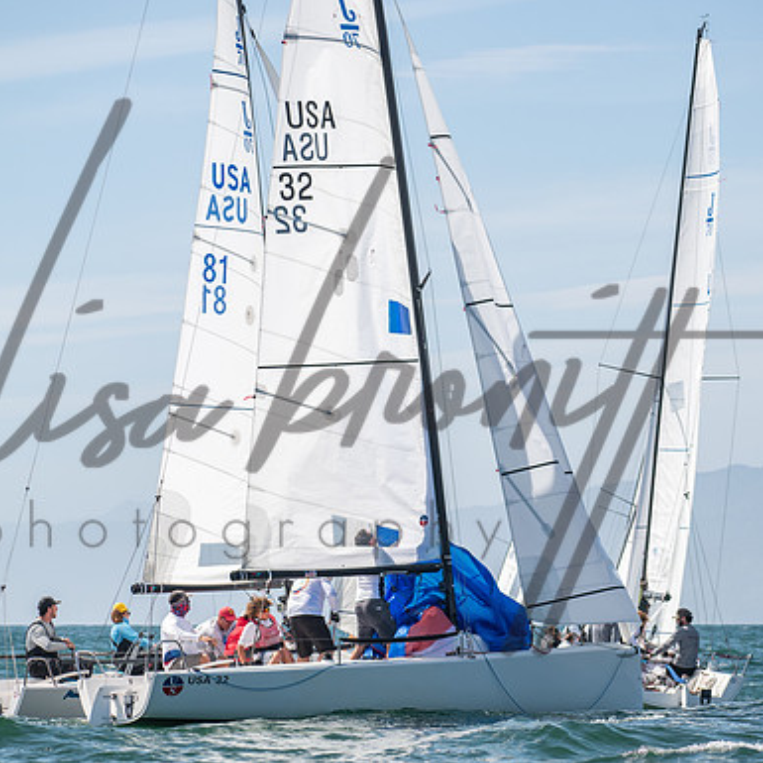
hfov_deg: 9.7
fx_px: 4514
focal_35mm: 181
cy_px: 382
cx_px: 414
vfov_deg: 9.7
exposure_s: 1/1000
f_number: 6.3
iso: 200
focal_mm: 92
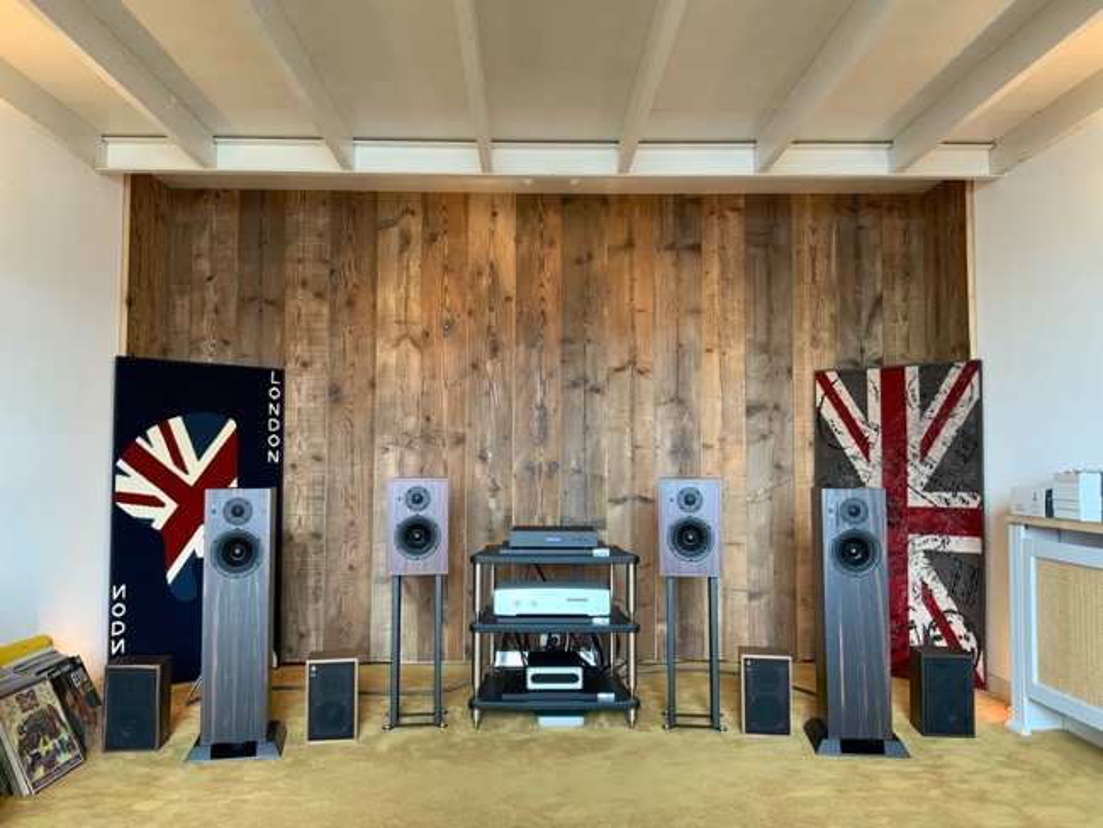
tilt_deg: +2.4
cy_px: 414
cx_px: 552
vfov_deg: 48.3
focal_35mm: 29
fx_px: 924
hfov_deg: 61.6
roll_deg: +0.9
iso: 125
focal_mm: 3
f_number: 1.8
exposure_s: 1/50
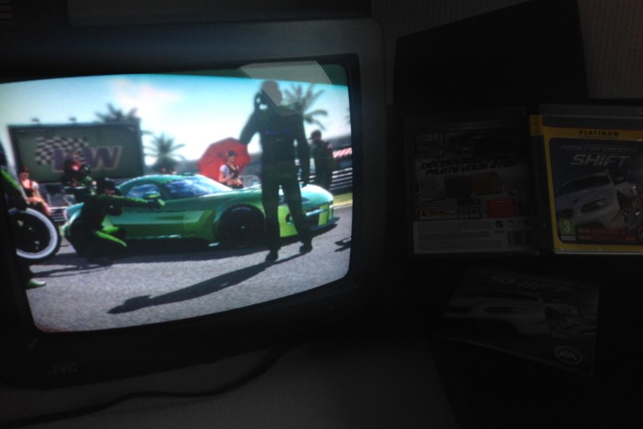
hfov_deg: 51.9
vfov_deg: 36.0
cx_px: 326
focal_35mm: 37
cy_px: 216
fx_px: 661
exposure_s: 1/60
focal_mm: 4.28
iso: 80
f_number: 2.4
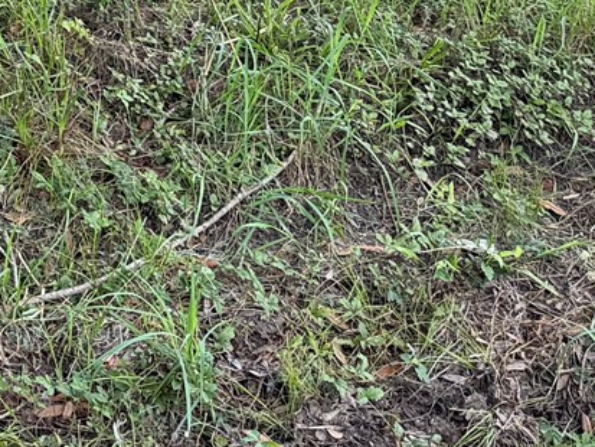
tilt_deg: -9.1
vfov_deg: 11.3
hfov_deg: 14.5
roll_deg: -0.5
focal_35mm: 119
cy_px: -450
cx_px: -491
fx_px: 2046
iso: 100
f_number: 1.78
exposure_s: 1/1060
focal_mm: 6.76
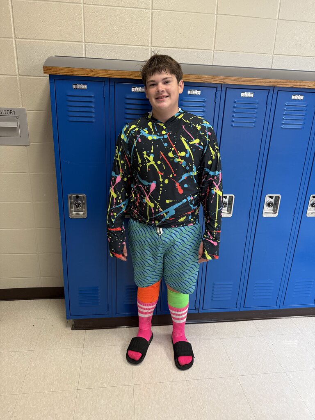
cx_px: 158
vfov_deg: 71.6
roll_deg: -1.0
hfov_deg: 56.8
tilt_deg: -19.4
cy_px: 210
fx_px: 291
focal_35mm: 24
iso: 200
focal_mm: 6.76
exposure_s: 1/60
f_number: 1.78
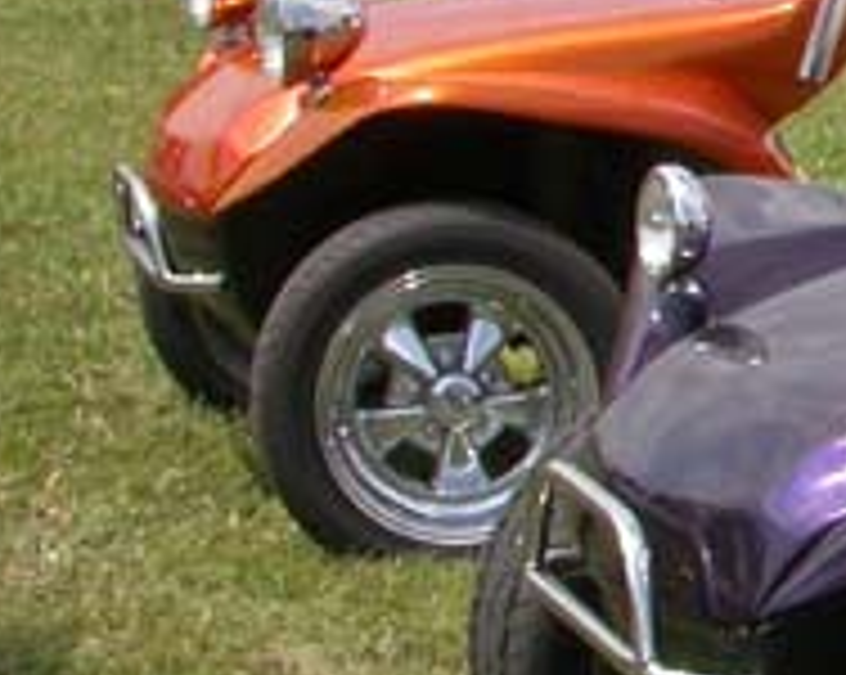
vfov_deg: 9.8
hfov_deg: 11.2
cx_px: 1656
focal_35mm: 158
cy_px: 202
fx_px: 3952
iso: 100
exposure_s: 1/316
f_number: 7.5
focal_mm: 7.85
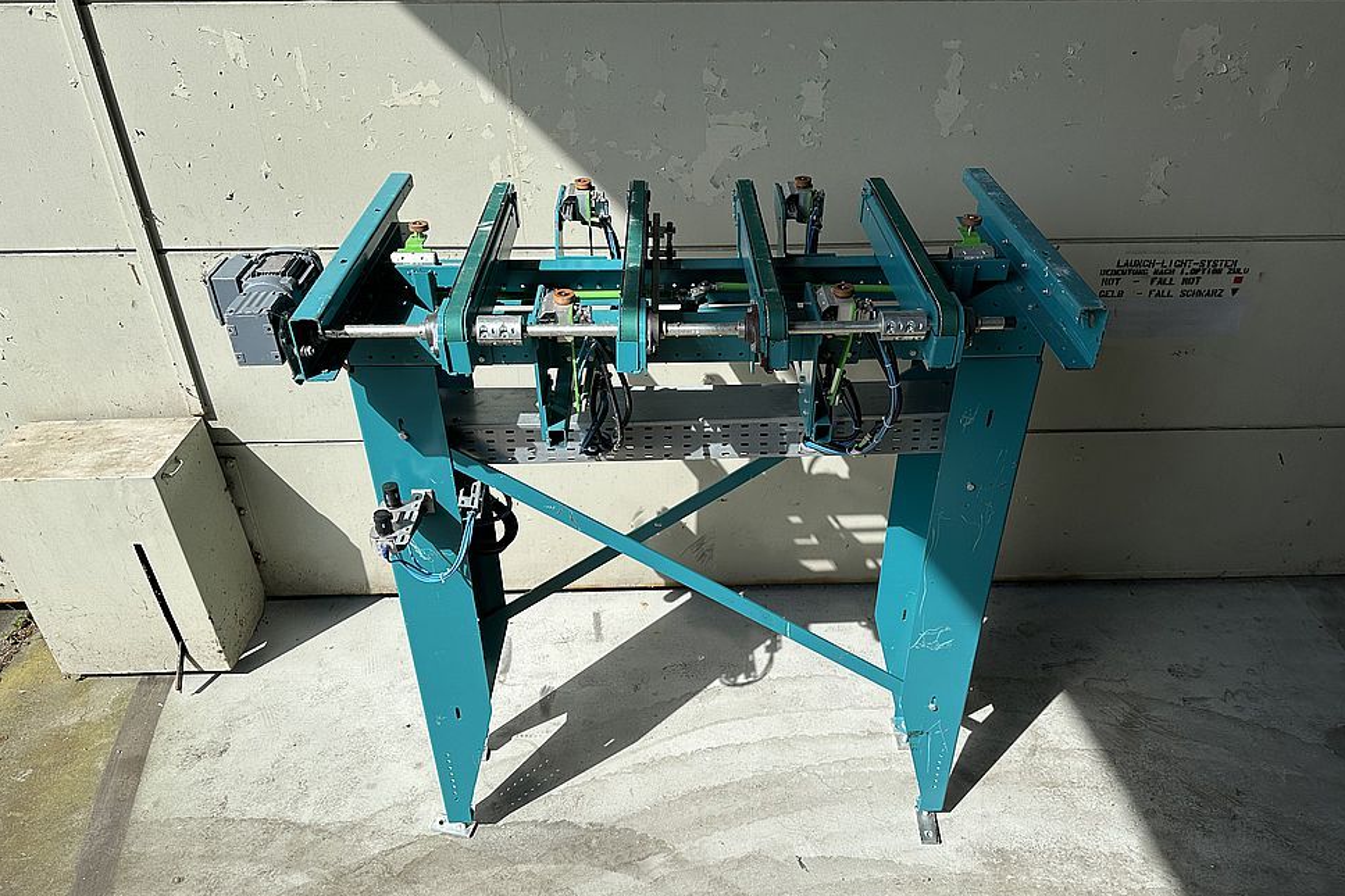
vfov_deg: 49.5
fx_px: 971
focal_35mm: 26
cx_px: 695
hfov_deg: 69.4
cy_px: 475
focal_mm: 6.86
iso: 80
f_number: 1.78
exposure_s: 1/3861
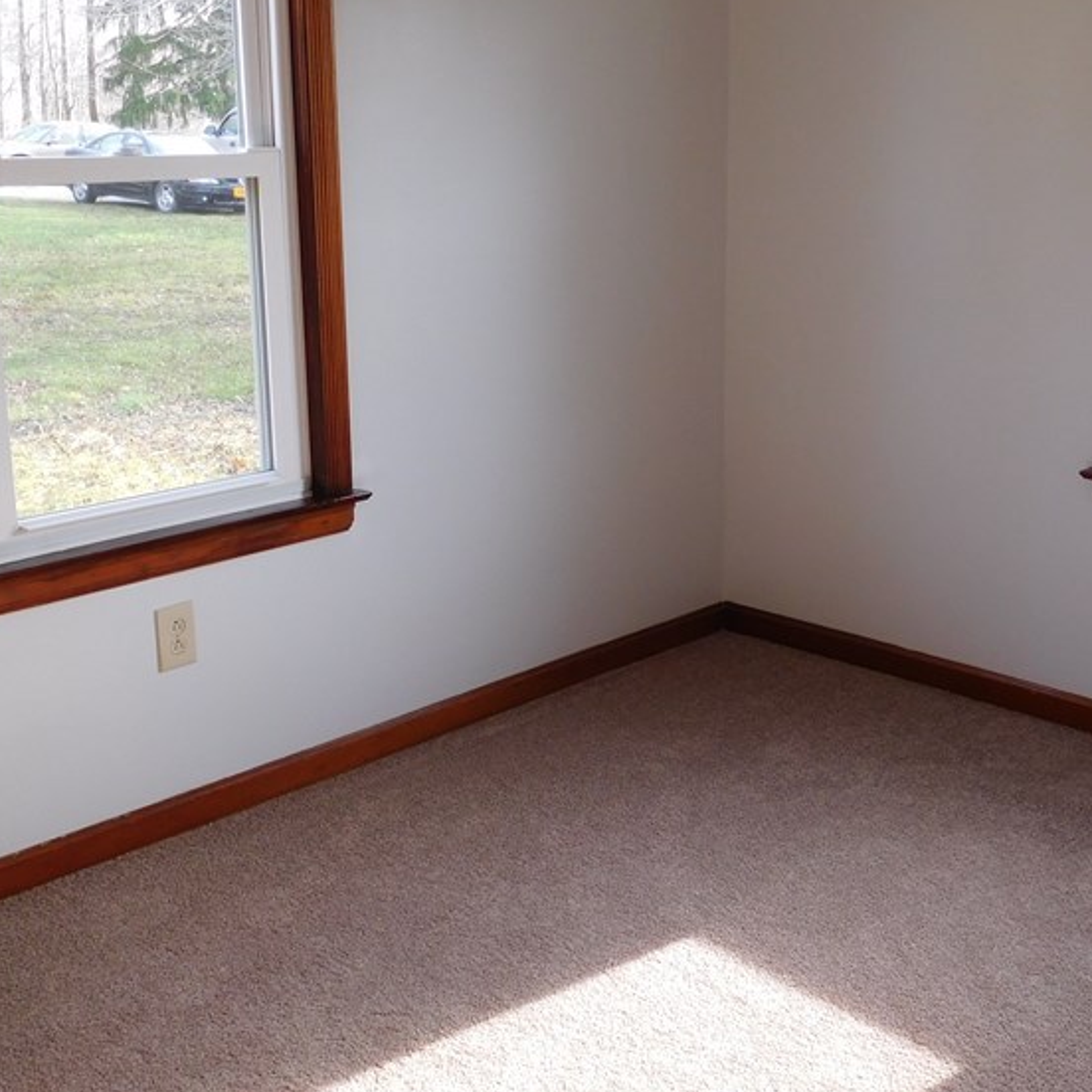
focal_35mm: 41
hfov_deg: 40.8
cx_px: 649
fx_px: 1463
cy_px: 425
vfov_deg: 40.7
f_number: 3.4
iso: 125
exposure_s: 1/60
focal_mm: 4.5
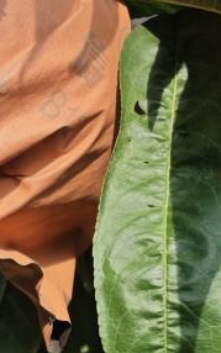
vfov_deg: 19.6
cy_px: 540
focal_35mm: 91
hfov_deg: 14.4
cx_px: 101
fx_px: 876
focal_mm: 8.72
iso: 200
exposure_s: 1/2000
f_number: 2
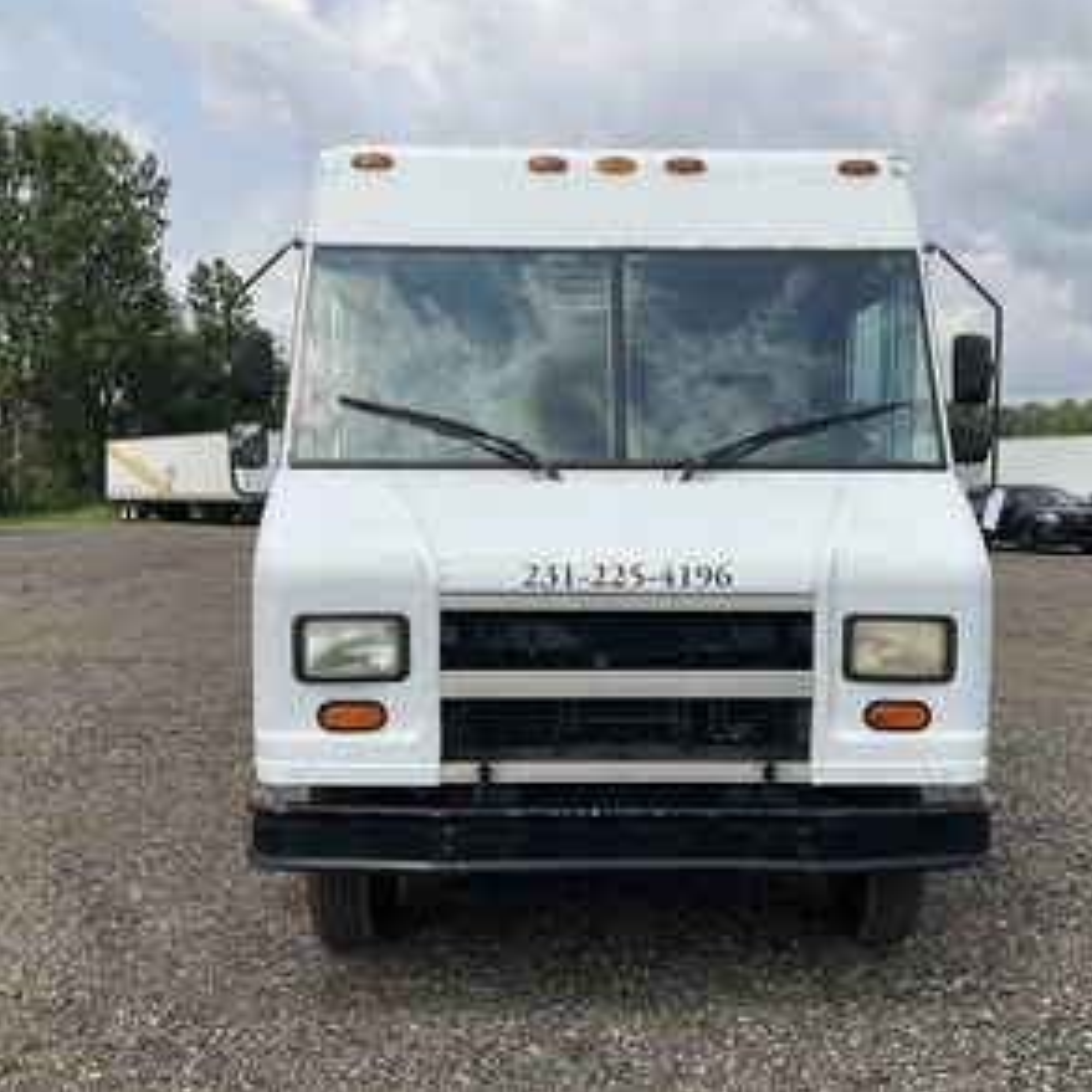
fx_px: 1249
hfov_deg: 47.1
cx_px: 619
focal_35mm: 35
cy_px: 540
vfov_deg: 47.2
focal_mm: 3
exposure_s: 1/2801
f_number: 1.8
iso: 25
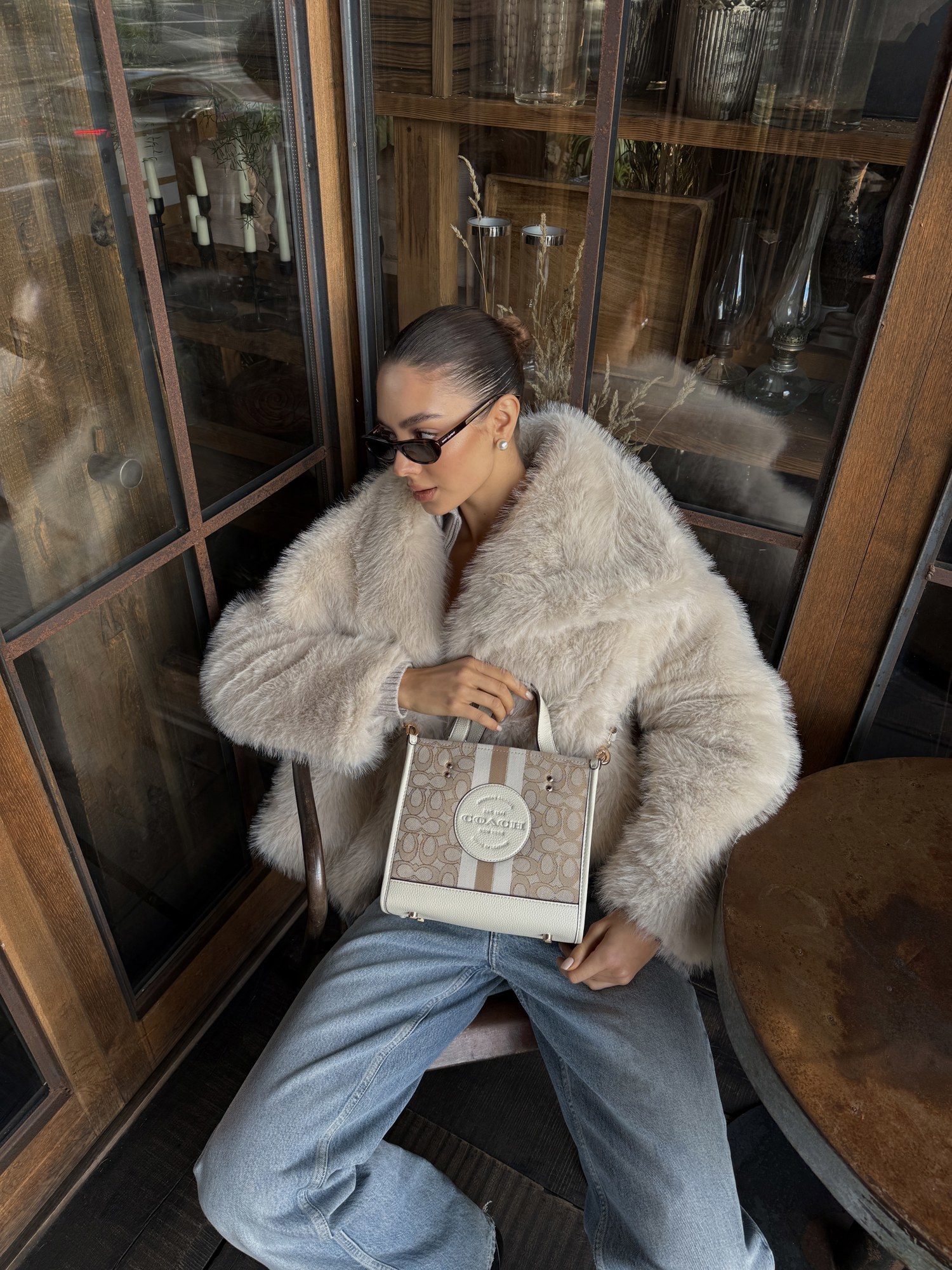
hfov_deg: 56.8
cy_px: 635
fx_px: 880
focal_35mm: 24
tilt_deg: -37.3
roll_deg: -1.5
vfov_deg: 71.6
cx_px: 476
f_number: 1.78
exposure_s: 1/100
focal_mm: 6.76
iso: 64
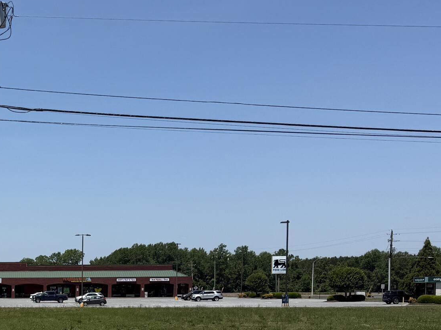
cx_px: -25
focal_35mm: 65
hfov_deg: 27.6
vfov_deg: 21.7
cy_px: 339
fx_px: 828
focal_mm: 6.76
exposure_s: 1/7353
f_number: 1.78
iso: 80
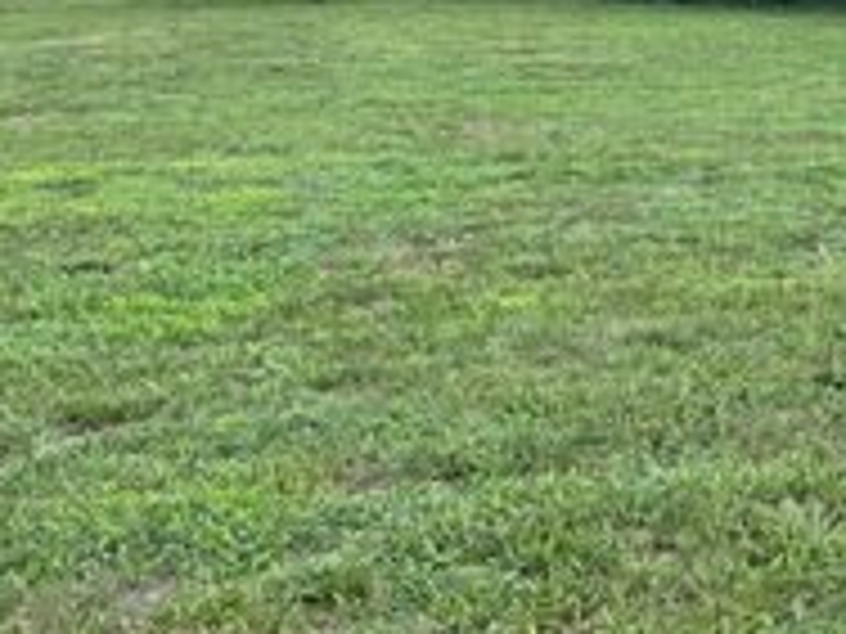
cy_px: -34
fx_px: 1686
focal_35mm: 69
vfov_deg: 20.5
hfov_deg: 25.3
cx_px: 1012
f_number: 1.5
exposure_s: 1/1295
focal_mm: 5.7
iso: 50
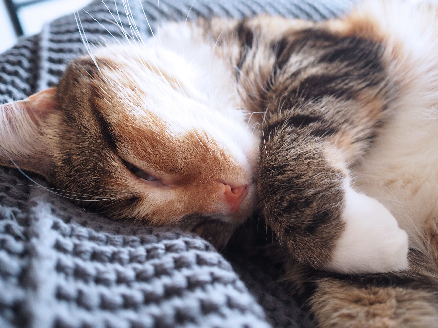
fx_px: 430
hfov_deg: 54.0
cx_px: 219
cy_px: 164
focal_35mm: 34
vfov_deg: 41.8
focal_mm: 17
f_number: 2.8
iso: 1600
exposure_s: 1/13
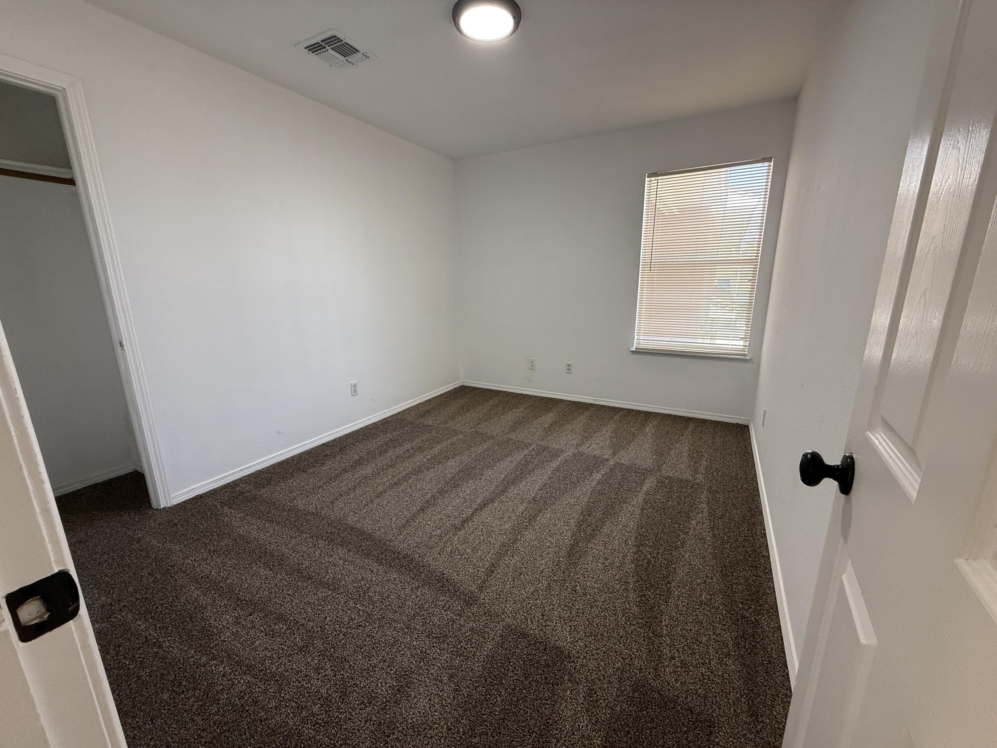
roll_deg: +0.5
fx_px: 403
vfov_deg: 85.7
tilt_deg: -12.6
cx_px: 498
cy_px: 374
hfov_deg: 102.1
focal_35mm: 14
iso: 250
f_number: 2.2
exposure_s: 1/120
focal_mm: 2.22
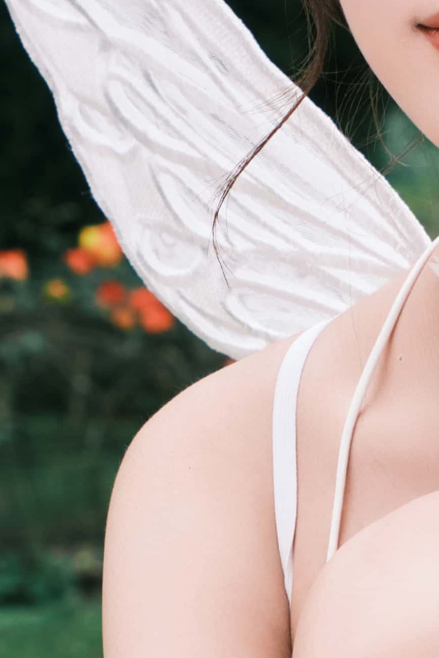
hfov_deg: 4.6
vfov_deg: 7.0
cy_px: 569
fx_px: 5394
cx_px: 505
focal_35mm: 295
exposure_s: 1/200
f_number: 4
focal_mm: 33
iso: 200
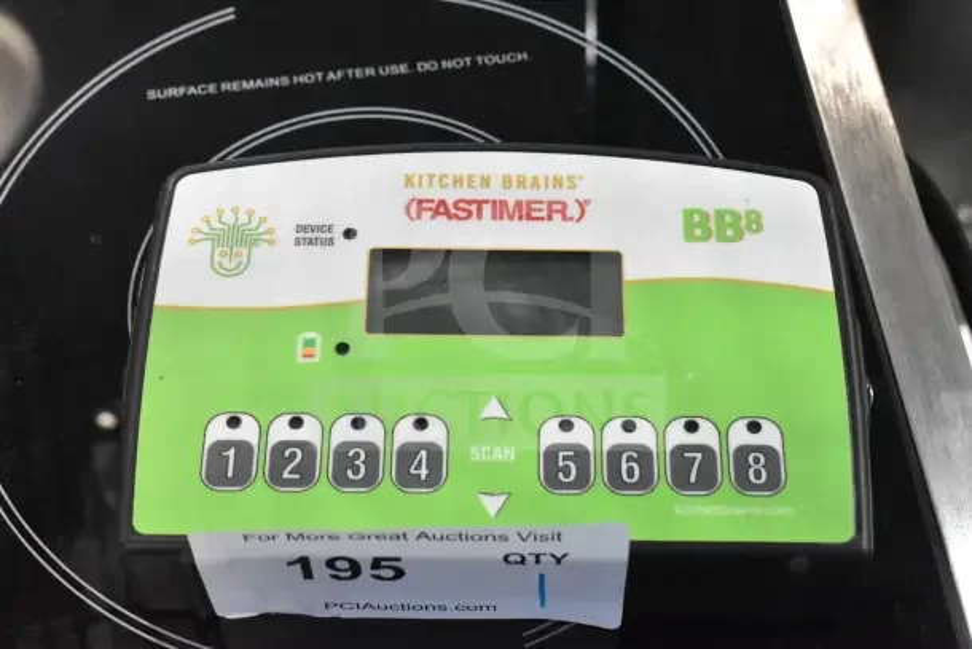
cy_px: 324
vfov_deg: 21.6
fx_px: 1701
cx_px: 486
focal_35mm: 63
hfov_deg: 31.9
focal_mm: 42
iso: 6400
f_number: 8
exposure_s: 1/250
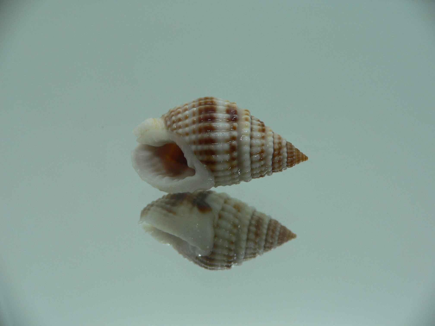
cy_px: 163
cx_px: 218
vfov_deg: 40.7
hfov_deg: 52.6
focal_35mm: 35
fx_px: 440
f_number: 2.8
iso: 80
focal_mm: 4.6
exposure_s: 1/60
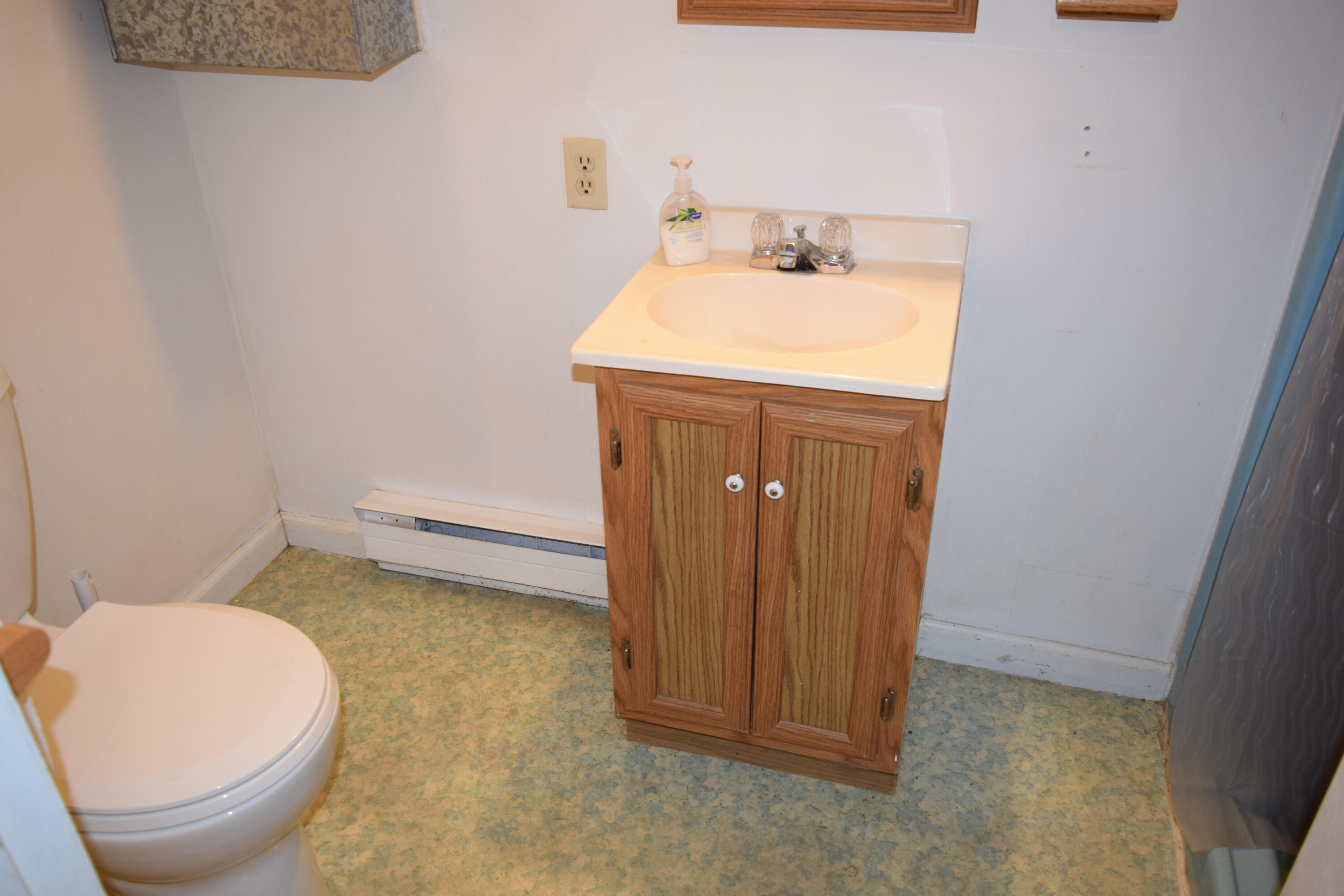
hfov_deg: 67.4
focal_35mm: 27
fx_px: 1008
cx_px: 672
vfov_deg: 47.9
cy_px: 448
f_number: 4
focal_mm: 18
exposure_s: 1/60
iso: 800
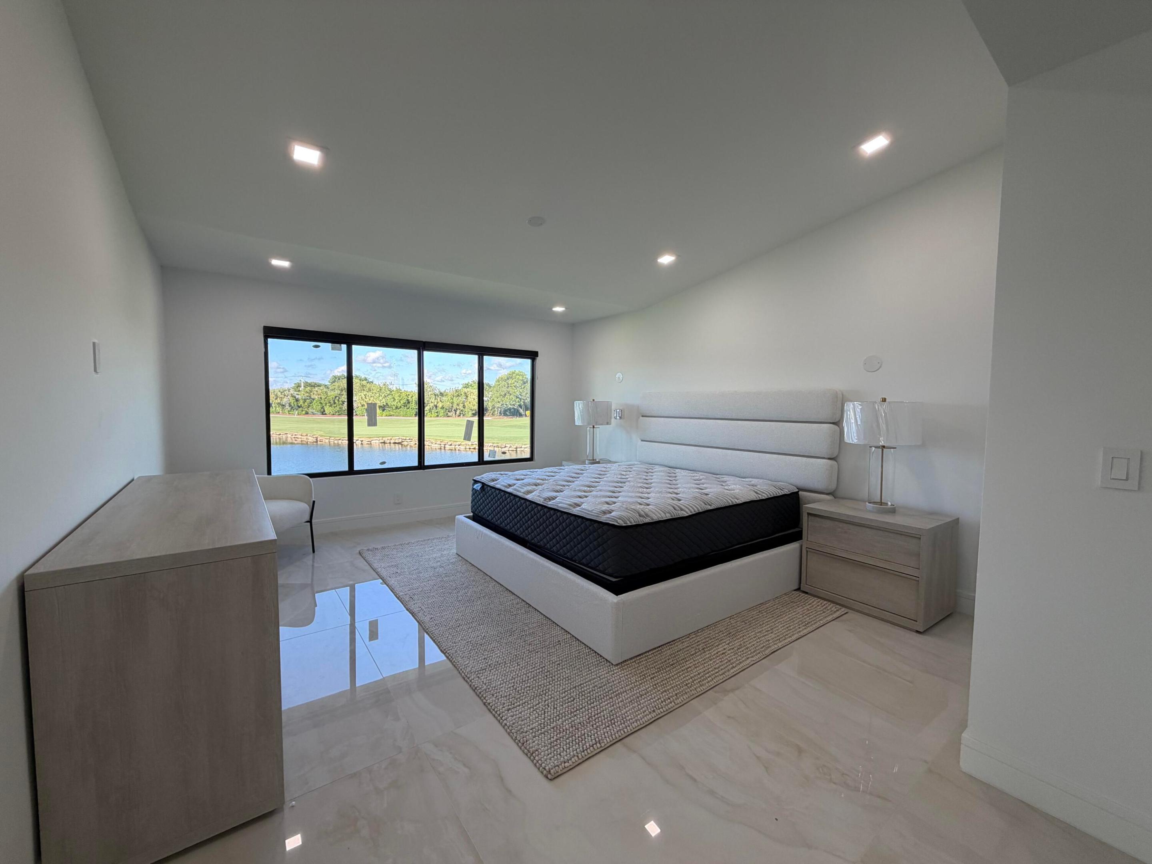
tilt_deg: -3.0
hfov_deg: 102.1
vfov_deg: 85.7
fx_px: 466
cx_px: 576
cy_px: 432
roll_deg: -0.4
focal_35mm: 14
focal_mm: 2.22
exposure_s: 1/121
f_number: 2.2
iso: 80
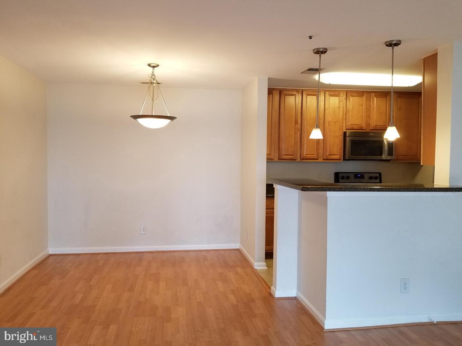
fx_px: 347
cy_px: 173
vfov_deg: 53.1
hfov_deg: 67.3
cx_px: 231
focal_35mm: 26
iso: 100
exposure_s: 1/50
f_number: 1.7
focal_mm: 4.25
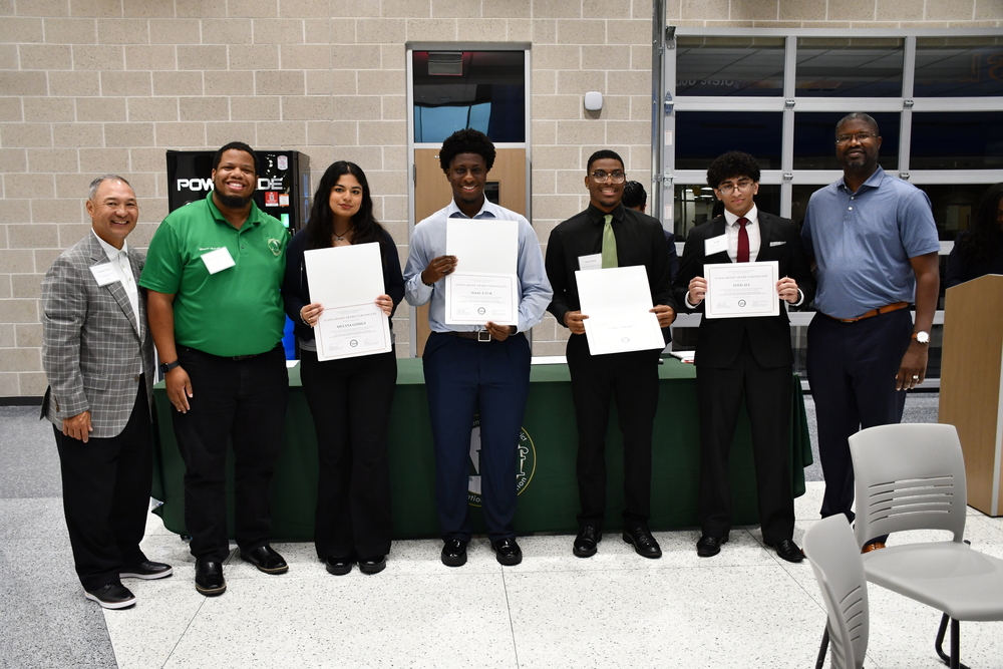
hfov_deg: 57.2
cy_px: 334
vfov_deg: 40.0
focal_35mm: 33
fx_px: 919
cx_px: 502
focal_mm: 22
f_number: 3.5
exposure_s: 1/125
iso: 1400
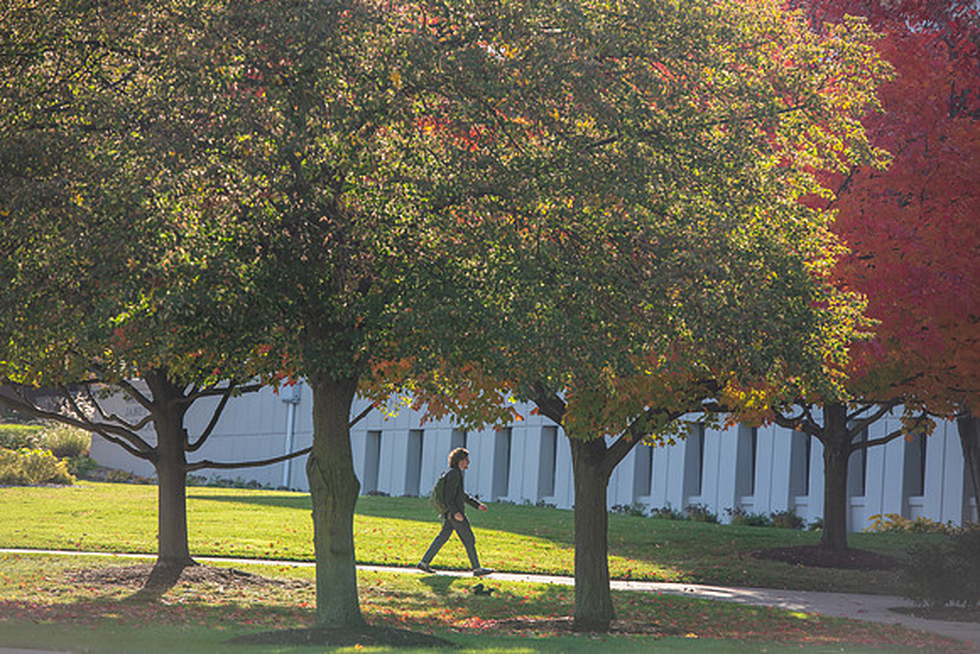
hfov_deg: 12.1
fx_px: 4629
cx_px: 490
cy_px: 327
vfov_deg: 8.1
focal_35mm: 170
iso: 160
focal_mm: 170
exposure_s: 1/320
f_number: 5
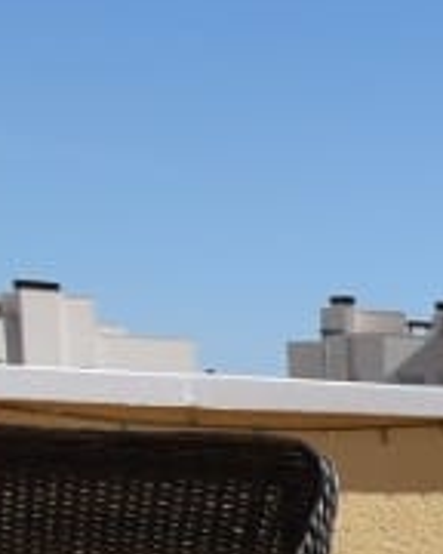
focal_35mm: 141
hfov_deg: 8.4
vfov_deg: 12.8
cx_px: 1492
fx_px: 2311
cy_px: 899
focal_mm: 10
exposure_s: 1/640
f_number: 9
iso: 200
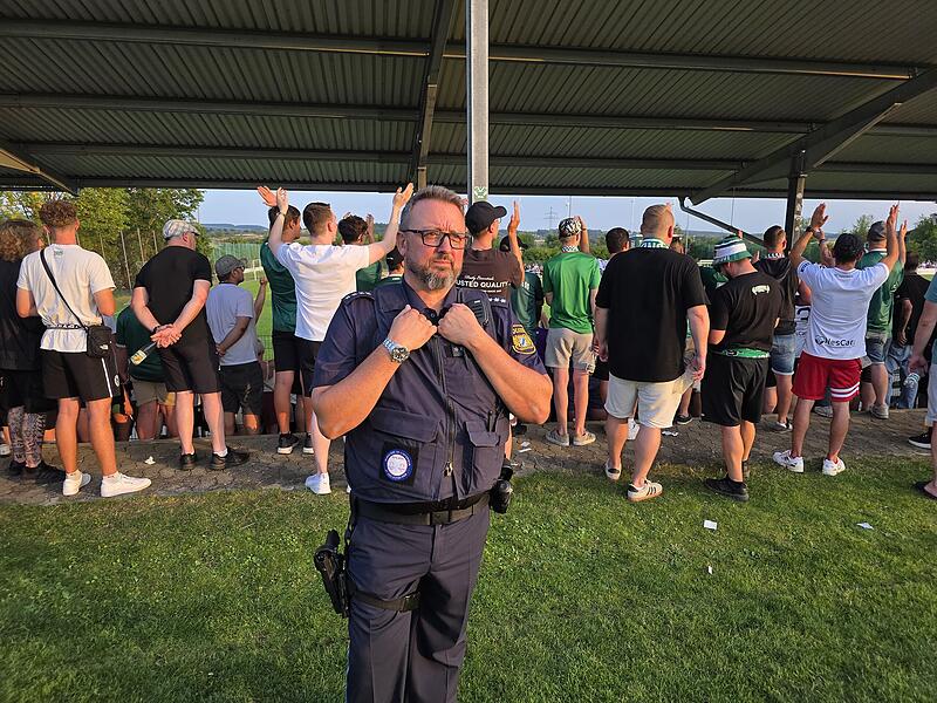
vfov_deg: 58.9
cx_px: 468
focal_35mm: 23
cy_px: 352
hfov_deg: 73.9
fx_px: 623
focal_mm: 6.3
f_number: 1.7
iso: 50
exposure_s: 1/359
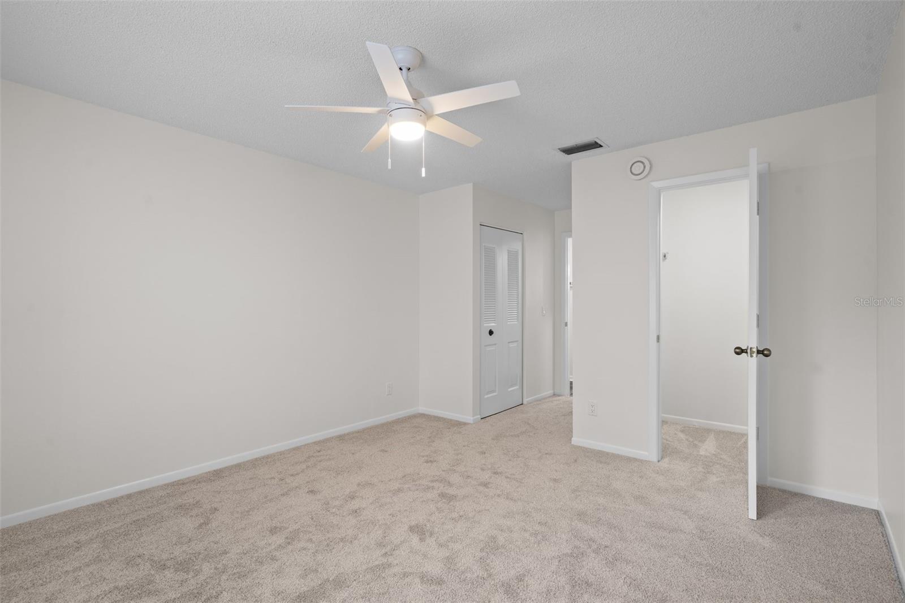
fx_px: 427
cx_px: 452
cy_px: 302
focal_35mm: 17
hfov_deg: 93.3
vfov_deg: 70.4
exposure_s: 1.6
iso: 320
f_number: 8
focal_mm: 17
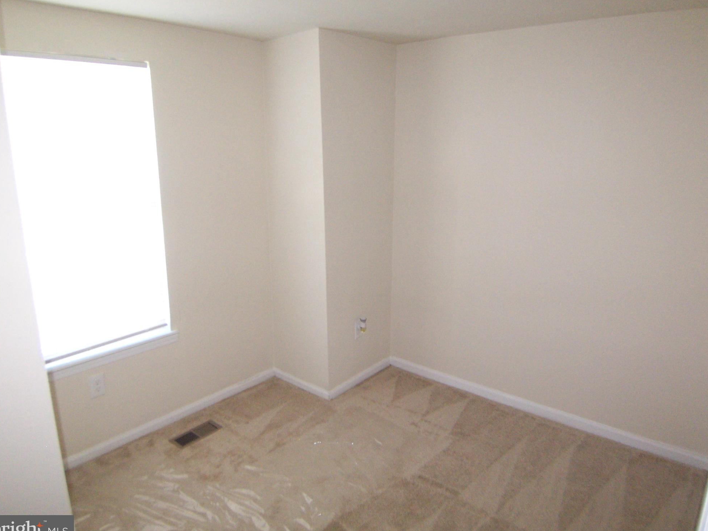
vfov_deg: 56.8
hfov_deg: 71.6
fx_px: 491
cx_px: 353
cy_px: 268
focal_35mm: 24
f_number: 2.8
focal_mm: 3.8
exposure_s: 1/30
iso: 200
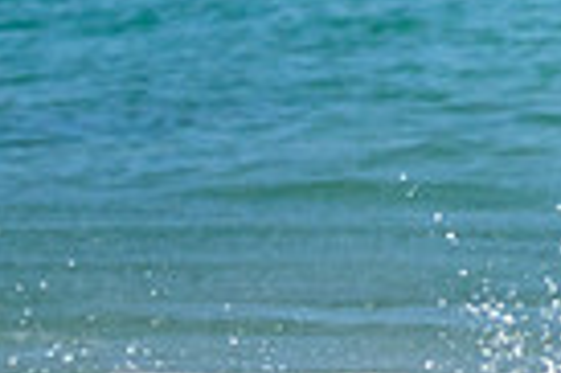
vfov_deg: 0.3
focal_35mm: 4659
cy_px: 533
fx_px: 72516
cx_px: -739
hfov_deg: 0.4
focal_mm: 800
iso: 1100
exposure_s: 1/2000
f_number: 11
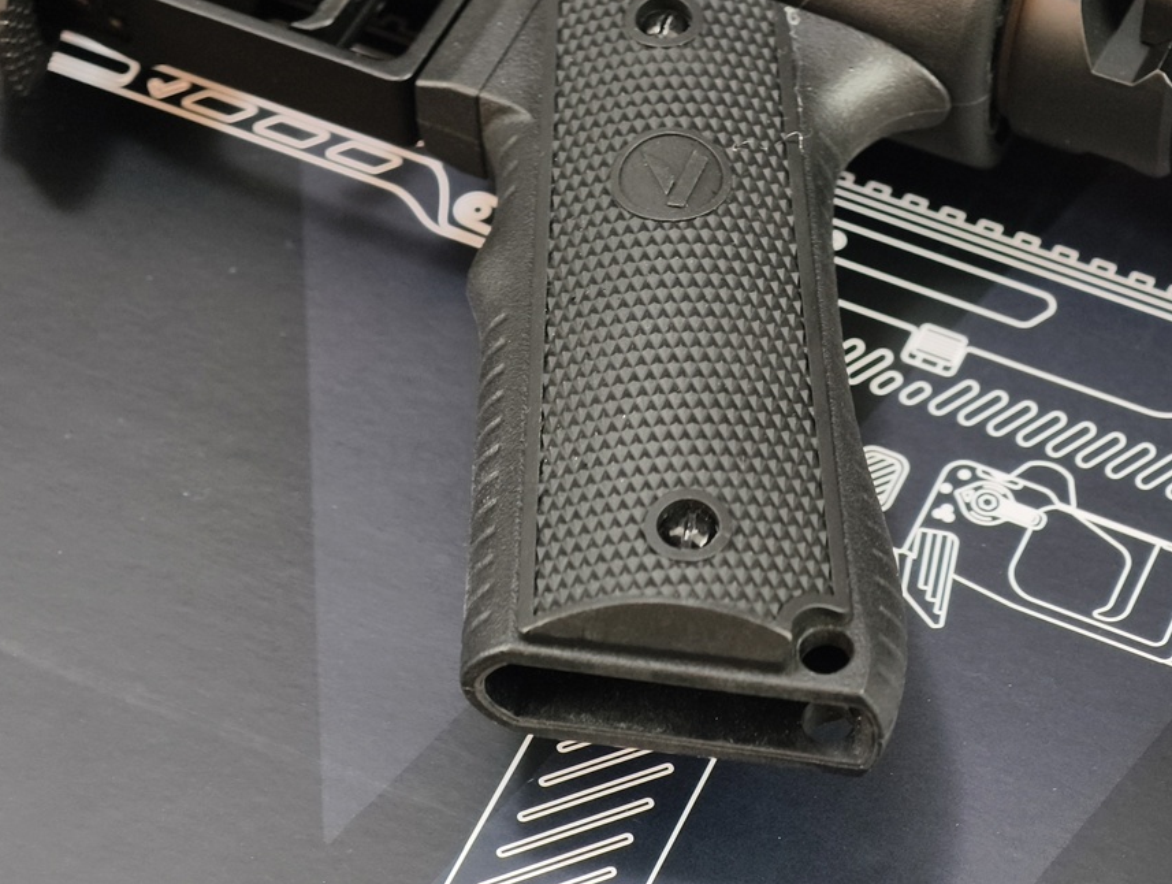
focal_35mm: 119
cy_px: 289
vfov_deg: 12.5
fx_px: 4036
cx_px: 767
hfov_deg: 16.5
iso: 828
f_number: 2.67
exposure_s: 1/13.3
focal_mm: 22.48
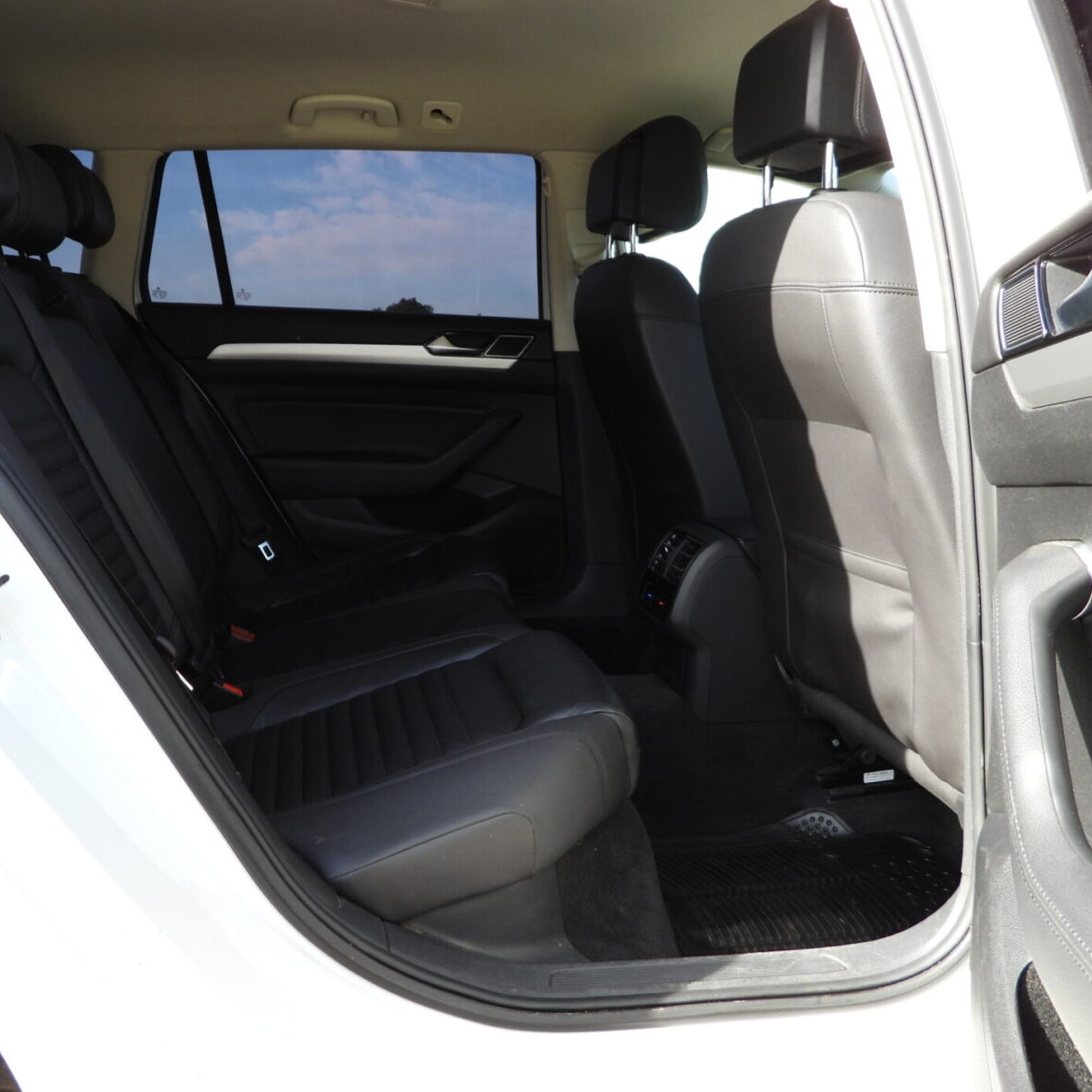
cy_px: 538
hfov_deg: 55.3
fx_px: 1035
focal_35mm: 29
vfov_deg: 55.6
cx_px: 445
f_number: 2.8
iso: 100
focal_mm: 4.3
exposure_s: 1/160
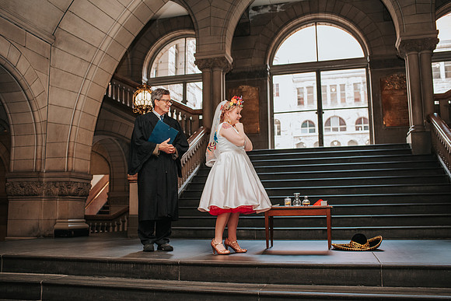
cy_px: 150
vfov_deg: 37.9
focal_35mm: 35
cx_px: 226
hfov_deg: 54.4
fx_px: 439
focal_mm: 35
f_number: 3.2
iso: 1000
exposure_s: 1/200
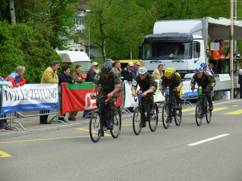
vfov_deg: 12.1
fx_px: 853
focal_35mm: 122
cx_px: 121
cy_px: 90
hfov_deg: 16.1
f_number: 4.3
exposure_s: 1/322
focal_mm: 20.2
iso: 50
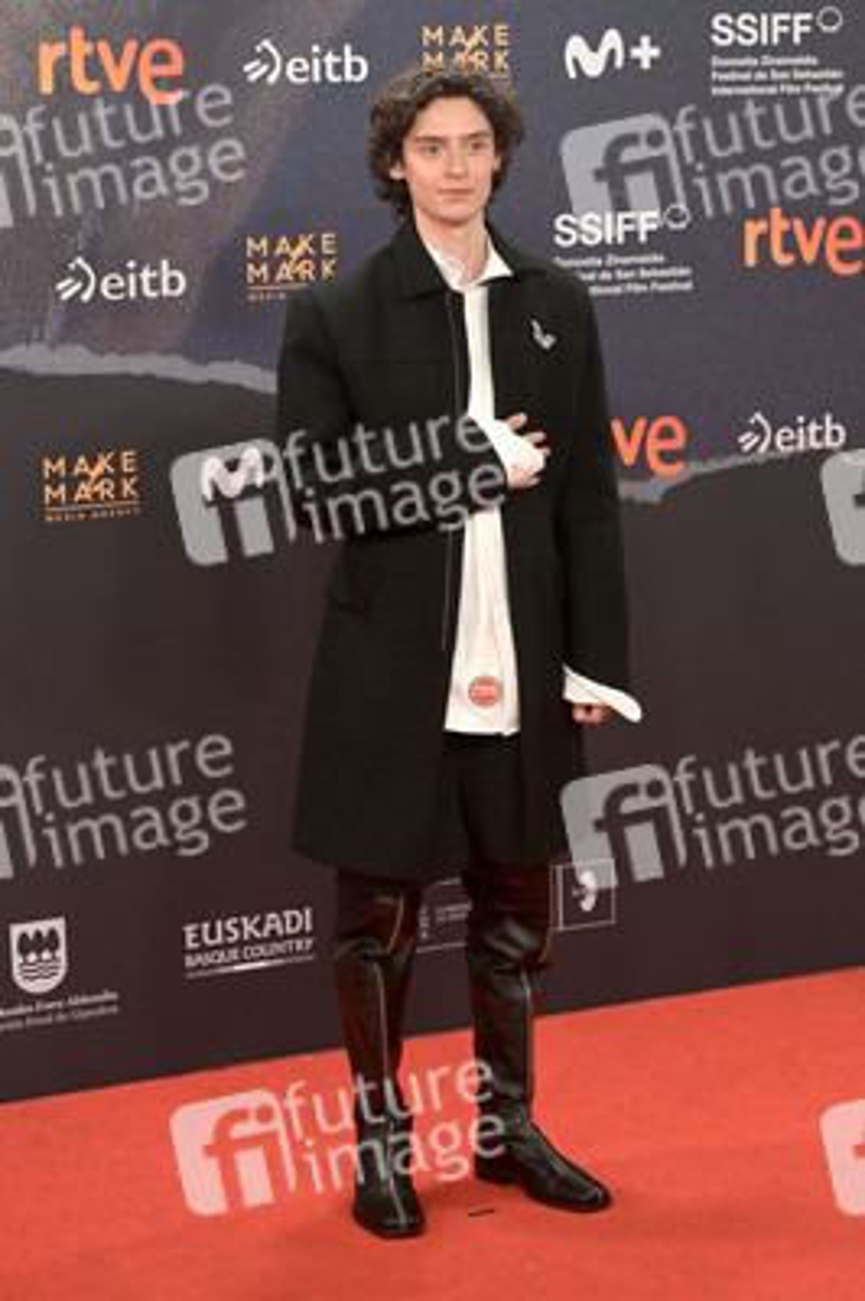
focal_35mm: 85
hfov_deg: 16.0
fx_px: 3069
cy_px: 650
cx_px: 432
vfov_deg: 23.9
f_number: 5
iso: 1250
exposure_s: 1/400
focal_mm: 85
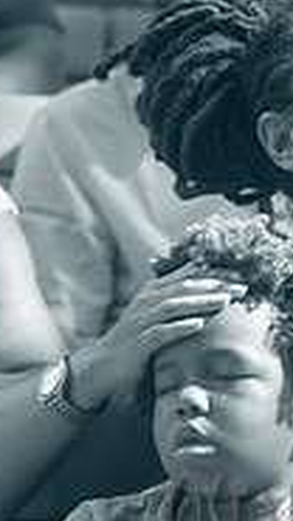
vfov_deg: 2.9
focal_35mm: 748
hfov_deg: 1.6
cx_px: 376
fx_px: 10336
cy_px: 246
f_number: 4
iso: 500
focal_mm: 145
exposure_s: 1/1000
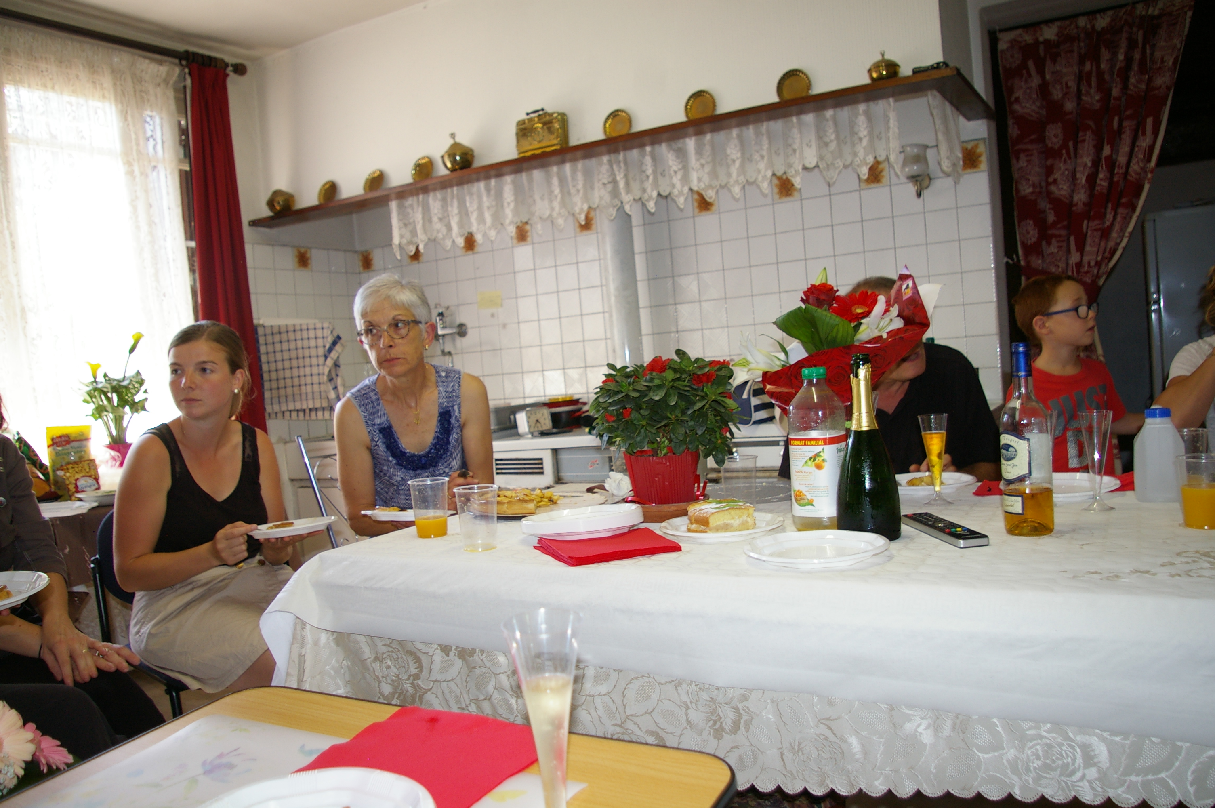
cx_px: 608
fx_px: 910
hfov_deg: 67.4
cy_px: 404
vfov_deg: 47.8
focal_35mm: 27
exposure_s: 1/30
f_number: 4
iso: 400
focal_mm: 18
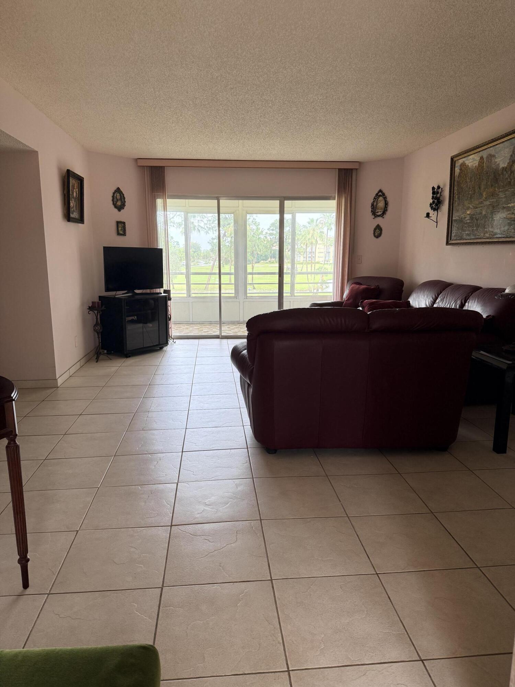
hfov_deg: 56.8
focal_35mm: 24
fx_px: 476
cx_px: 258
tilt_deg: -10.3
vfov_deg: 71.6
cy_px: 344
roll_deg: -0.3
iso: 200
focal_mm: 6.76
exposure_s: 1/237
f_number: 1.78
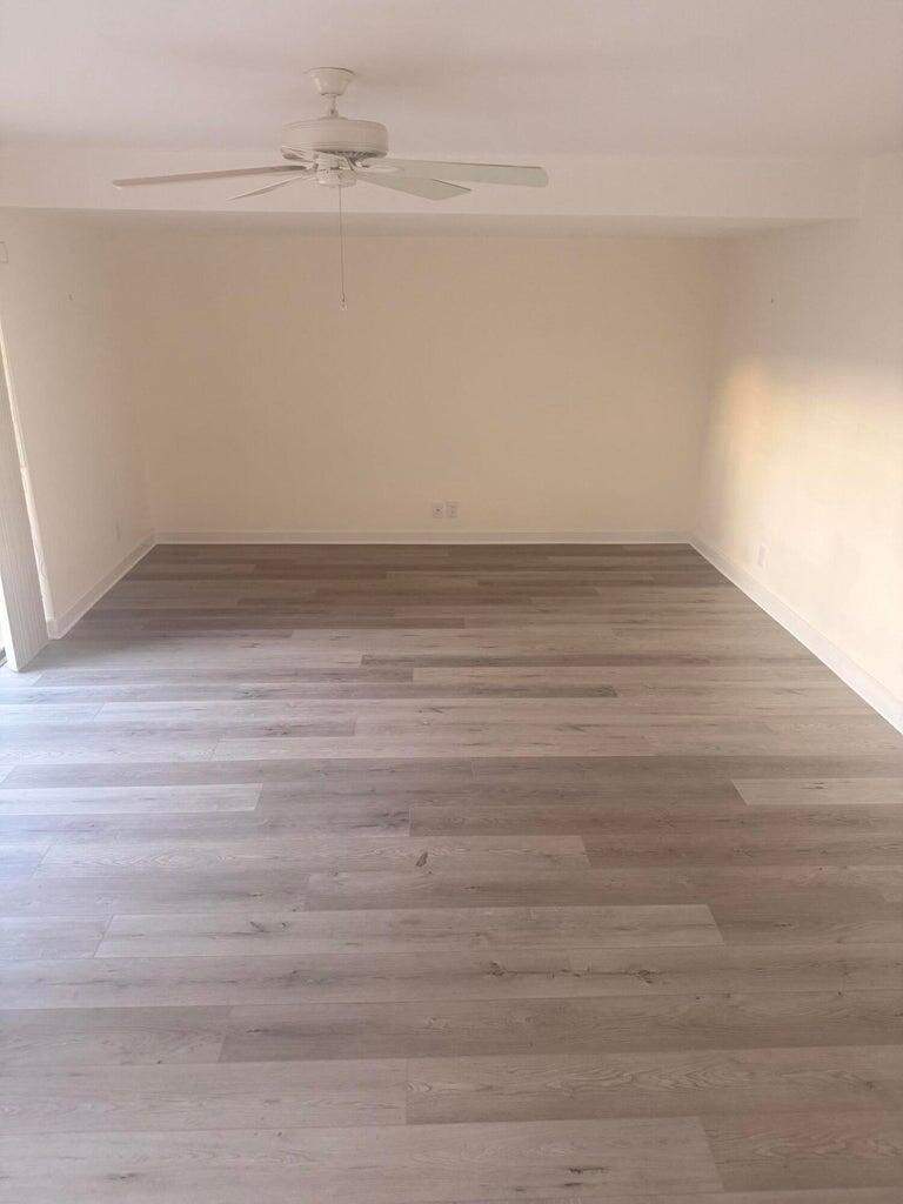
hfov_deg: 56.8
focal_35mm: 24
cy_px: 602
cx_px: 452
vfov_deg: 71.6
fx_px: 835
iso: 200
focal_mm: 6.76
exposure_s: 1/60
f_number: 1.78
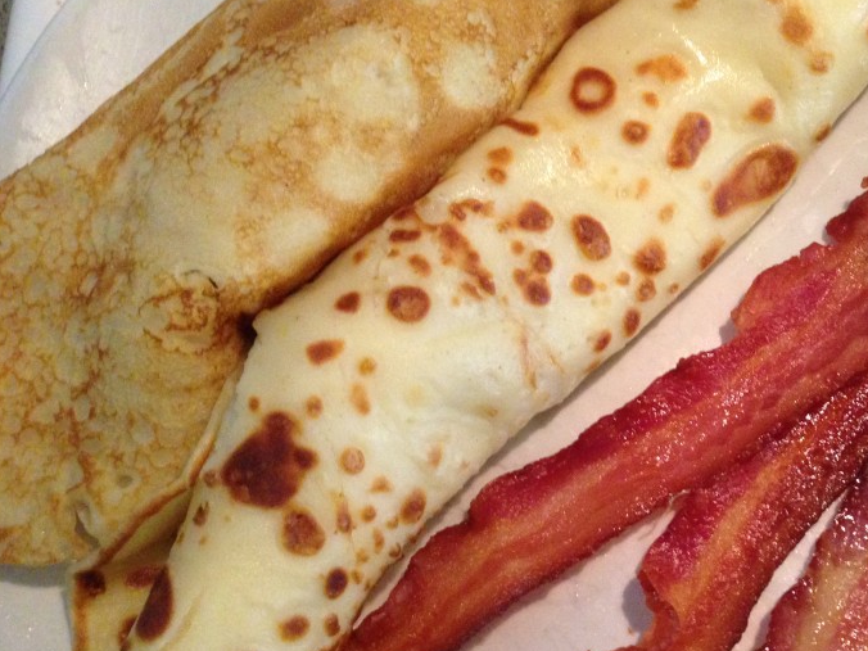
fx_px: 1254
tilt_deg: -75.1
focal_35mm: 50
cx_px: 652
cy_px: 399
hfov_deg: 37.2
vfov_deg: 29.0
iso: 400
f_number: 2.4
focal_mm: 4.12
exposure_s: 1/15
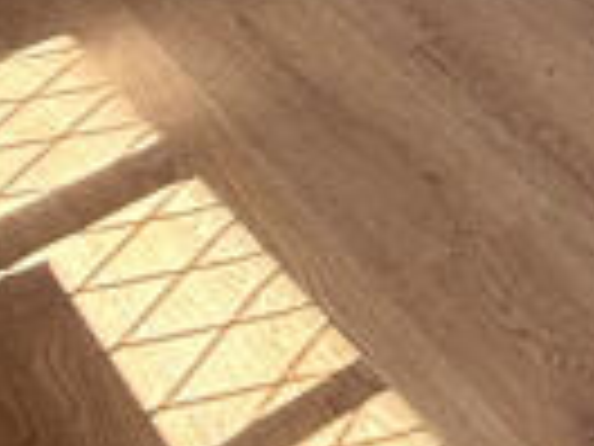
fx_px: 1870
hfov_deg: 13.4
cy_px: -536
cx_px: 1418
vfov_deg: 11.7
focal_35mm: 109
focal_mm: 2.22
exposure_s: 1/270
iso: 64
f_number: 2.2
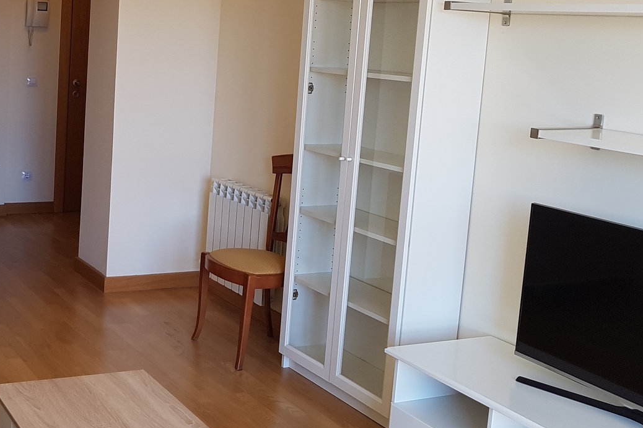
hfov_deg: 38.4
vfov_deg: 26.9
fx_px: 893
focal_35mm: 50
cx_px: 149
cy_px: 168
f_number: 1.7
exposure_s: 1/118
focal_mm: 4.2
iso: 50
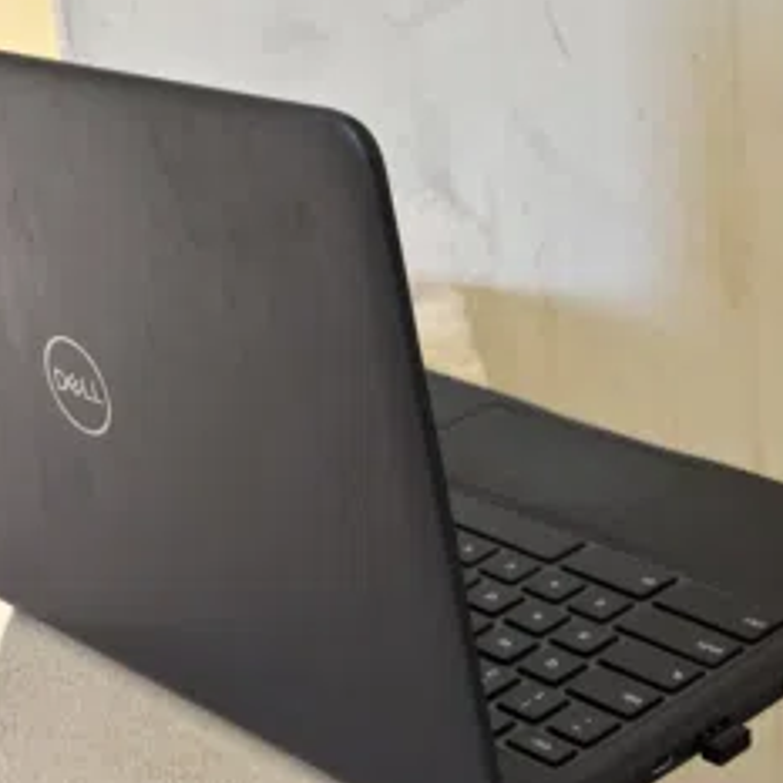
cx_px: 390
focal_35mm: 79
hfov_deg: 21.9
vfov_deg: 21.6
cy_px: 134
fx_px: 2022
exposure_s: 1/60
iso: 100
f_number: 1.6
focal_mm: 5.96
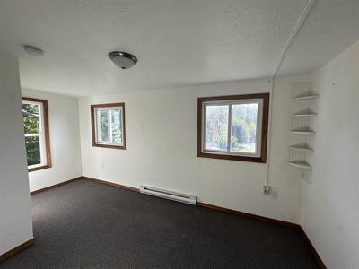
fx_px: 145
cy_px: 134
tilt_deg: -3.0
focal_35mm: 14
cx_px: 180
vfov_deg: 85.7
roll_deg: -0.8
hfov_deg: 102.1
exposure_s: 1/232
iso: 40
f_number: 2.2
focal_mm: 2.22
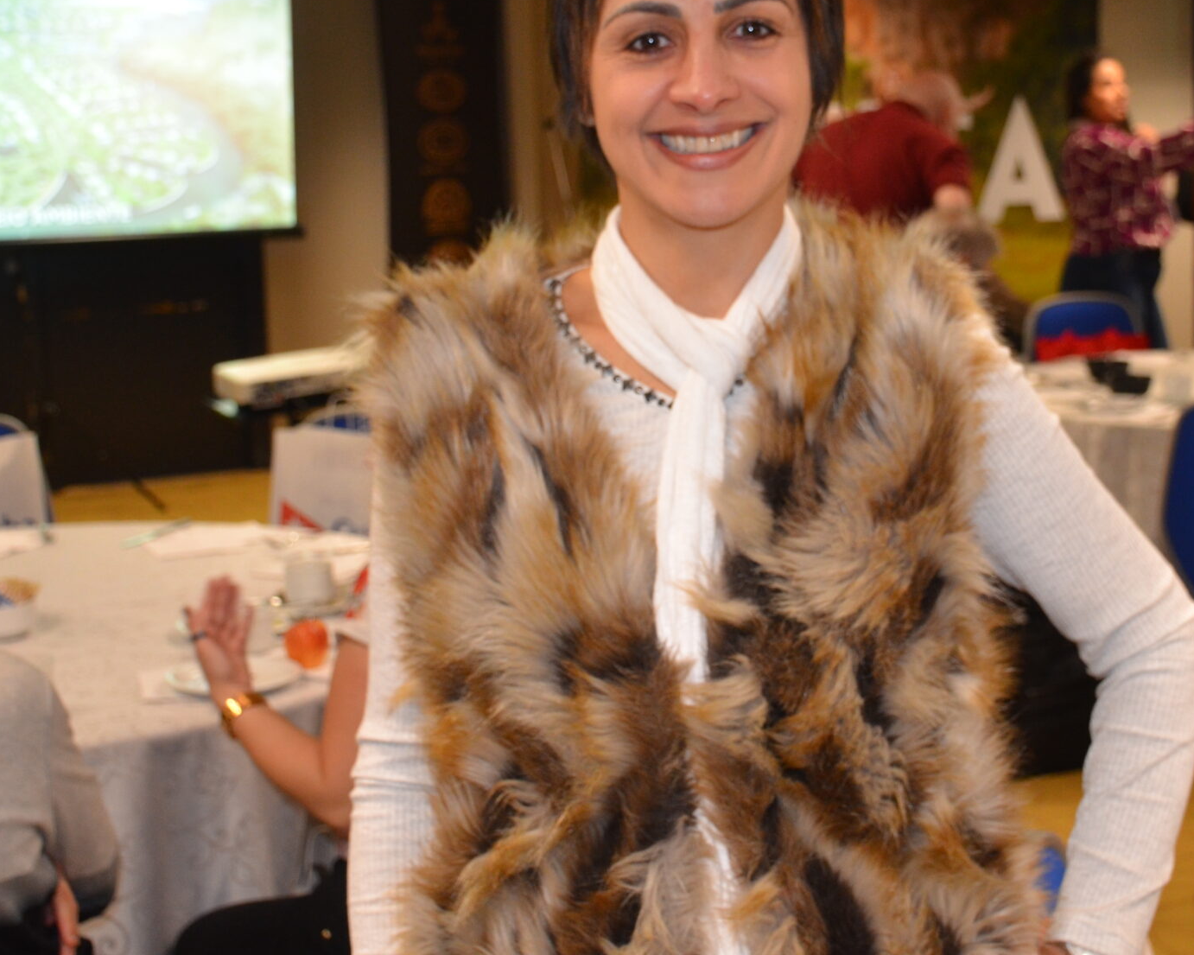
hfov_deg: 31.4
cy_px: 353
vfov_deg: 25.4
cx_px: 714
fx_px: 2115
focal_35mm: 60
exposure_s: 1/60
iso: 640
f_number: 3.8
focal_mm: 23
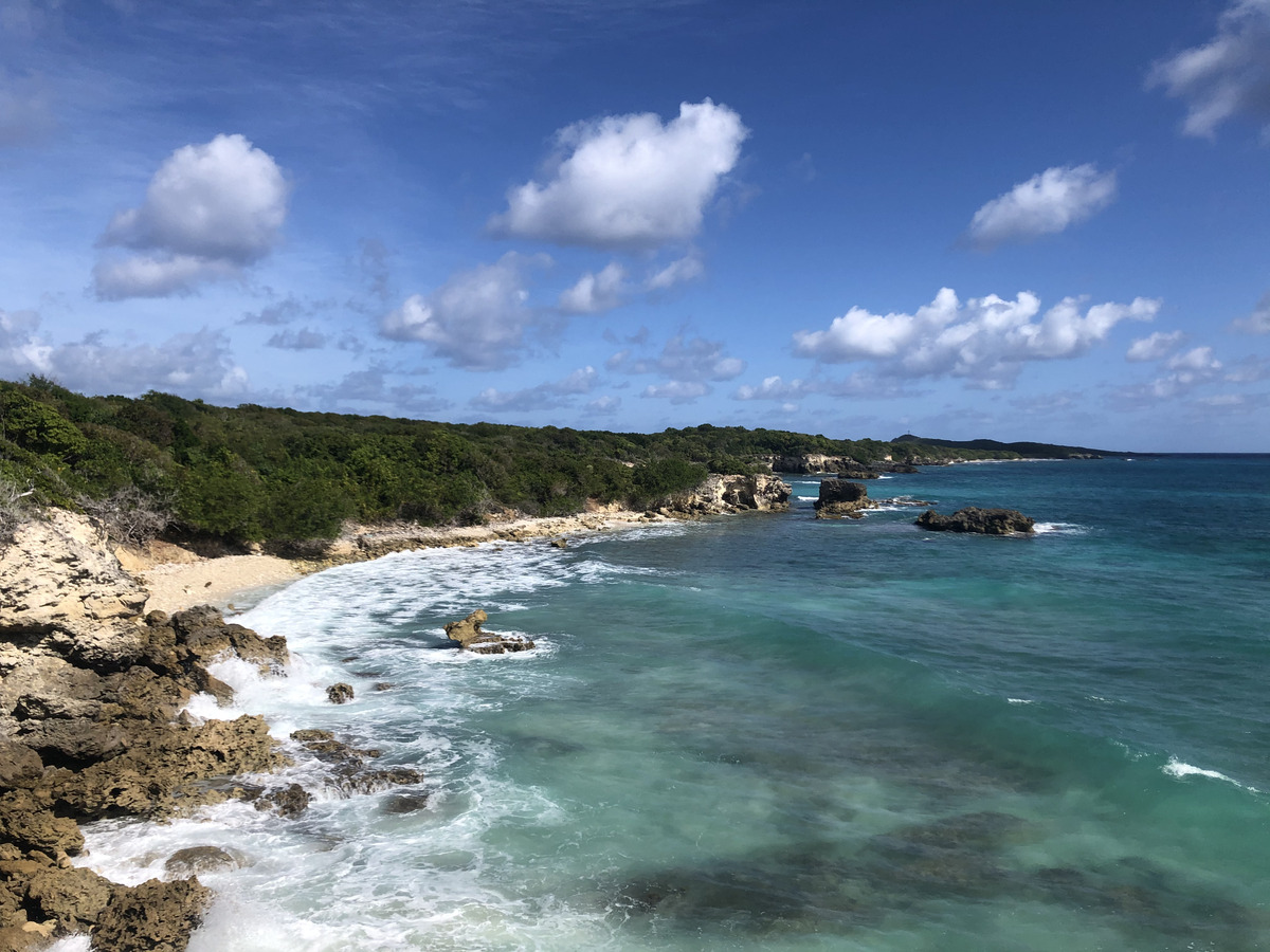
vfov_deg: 49.7
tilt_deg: -1.6
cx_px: 635
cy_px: 476
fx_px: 1027
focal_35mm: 28
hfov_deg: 63.4
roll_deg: +0.7
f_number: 1.8
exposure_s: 1/3436
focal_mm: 4
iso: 25
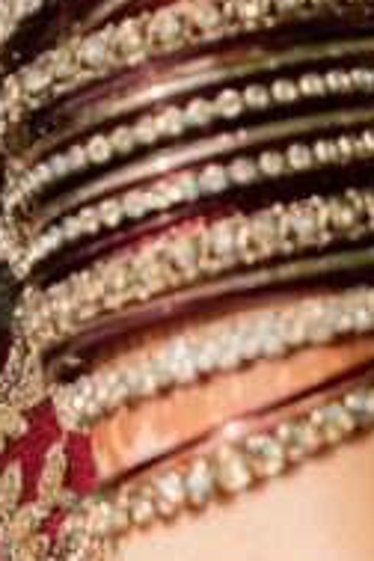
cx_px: 73
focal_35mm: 271
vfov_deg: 7.2
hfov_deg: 5.1
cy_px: -686
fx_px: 4223
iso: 100
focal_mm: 50
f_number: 2.8
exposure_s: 1/1250
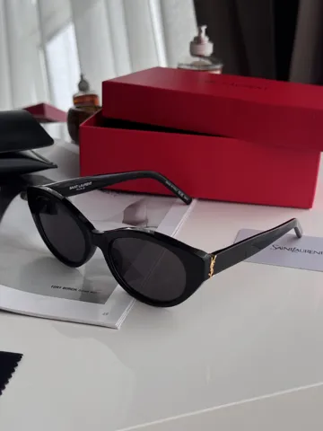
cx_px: 162
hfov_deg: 30.3
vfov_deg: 39.7
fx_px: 597
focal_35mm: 48
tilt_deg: -22.0
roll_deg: -1.3
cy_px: 216
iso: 64
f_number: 1.78
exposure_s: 1/168
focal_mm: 6.76
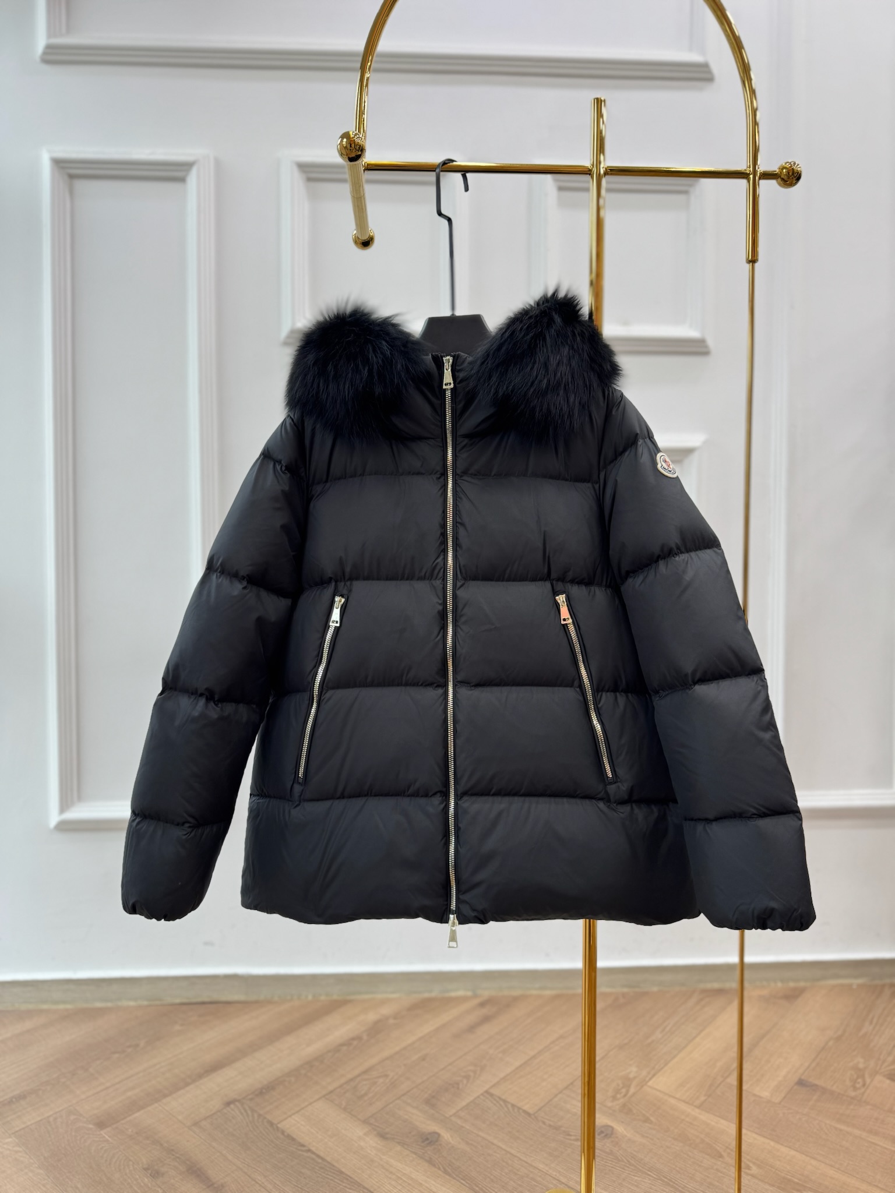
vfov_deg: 71.6
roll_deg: +0.3
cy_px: 596
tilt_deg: -1.1
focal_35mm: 24
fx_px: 827
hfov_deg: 56.8
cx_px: 448
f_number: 1.78
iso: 80
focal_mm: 6.76
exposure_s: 1/100
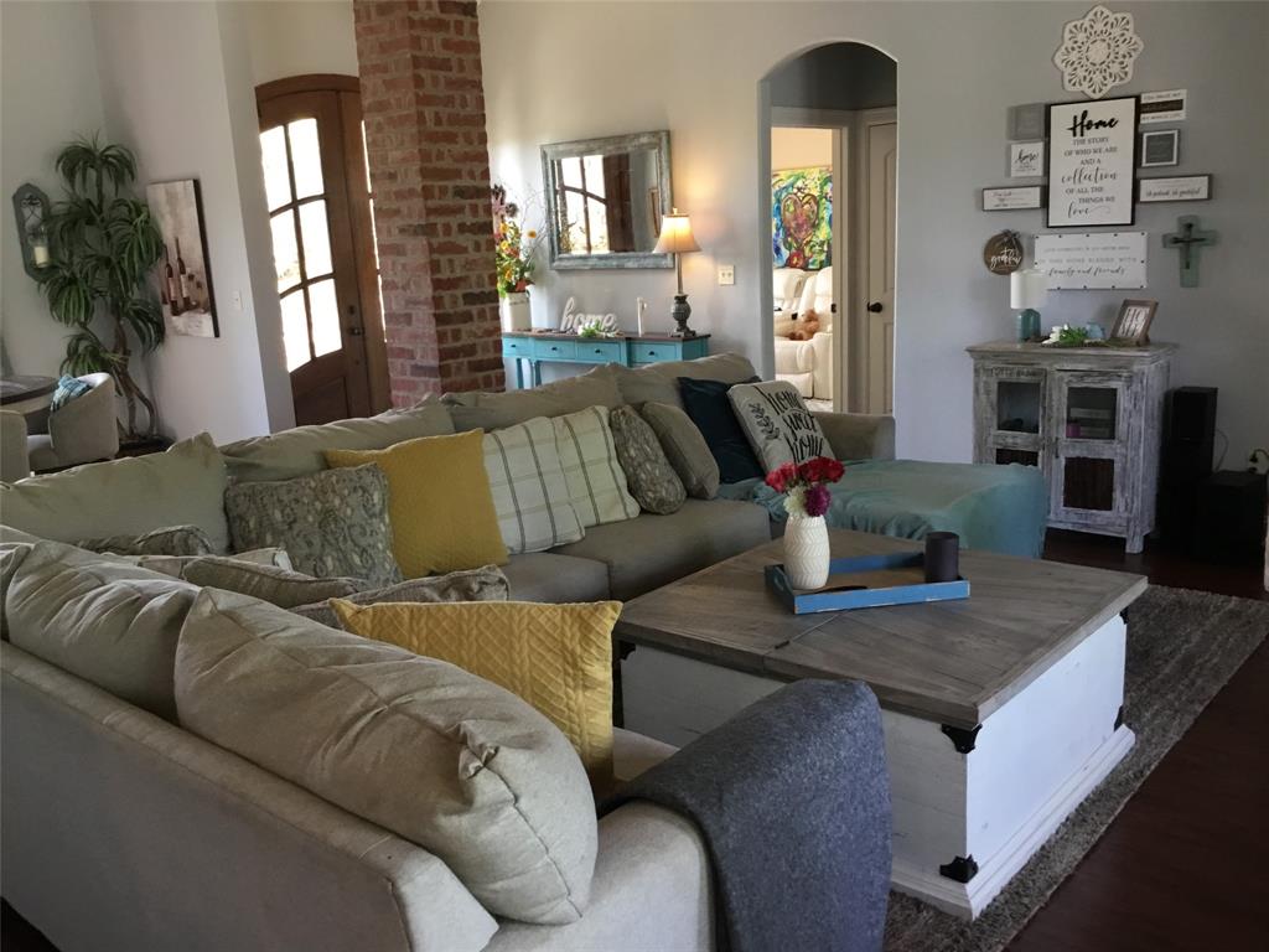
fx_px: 1136
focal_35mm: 31
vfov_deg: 45.4
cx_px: 634
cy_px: 476
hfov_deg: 58.4
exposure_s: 1/30
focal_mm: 3.3
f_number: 2.4
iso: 80
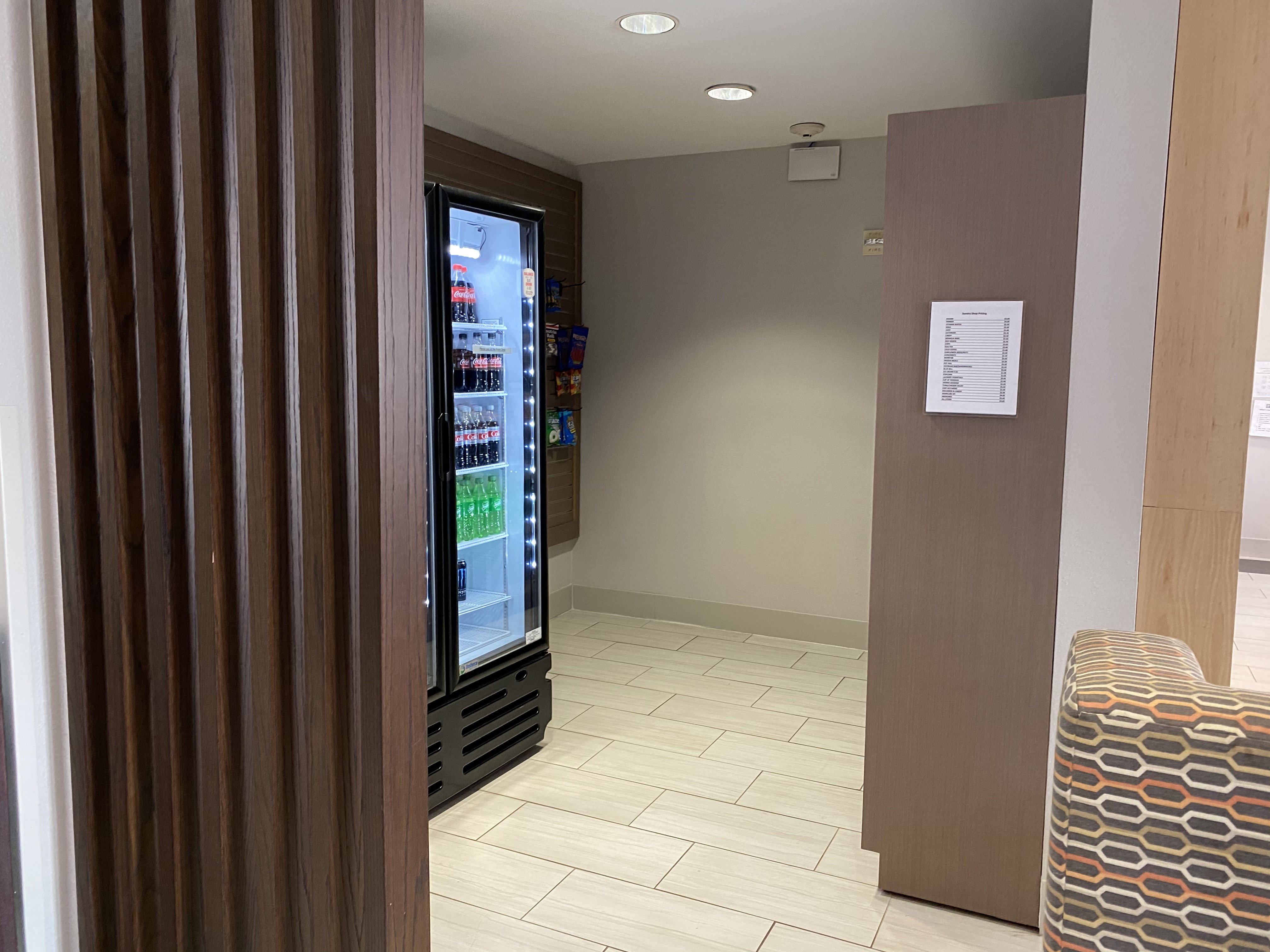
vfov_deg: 53.1
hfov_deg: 67.3
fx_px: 954
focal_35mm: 26
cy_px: 476
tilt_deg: -5.7
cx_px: 635
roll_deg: -0.9
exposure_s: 1/60
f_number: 1.8
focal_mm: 4.25
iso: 250
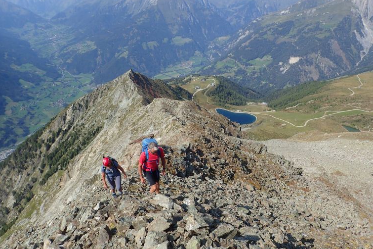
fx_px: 280
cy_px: 123
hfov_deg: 67.4
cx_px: 191
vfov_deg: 47.9
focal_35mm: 27
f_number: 8
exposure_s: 1/500
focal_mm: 4.5
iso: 250
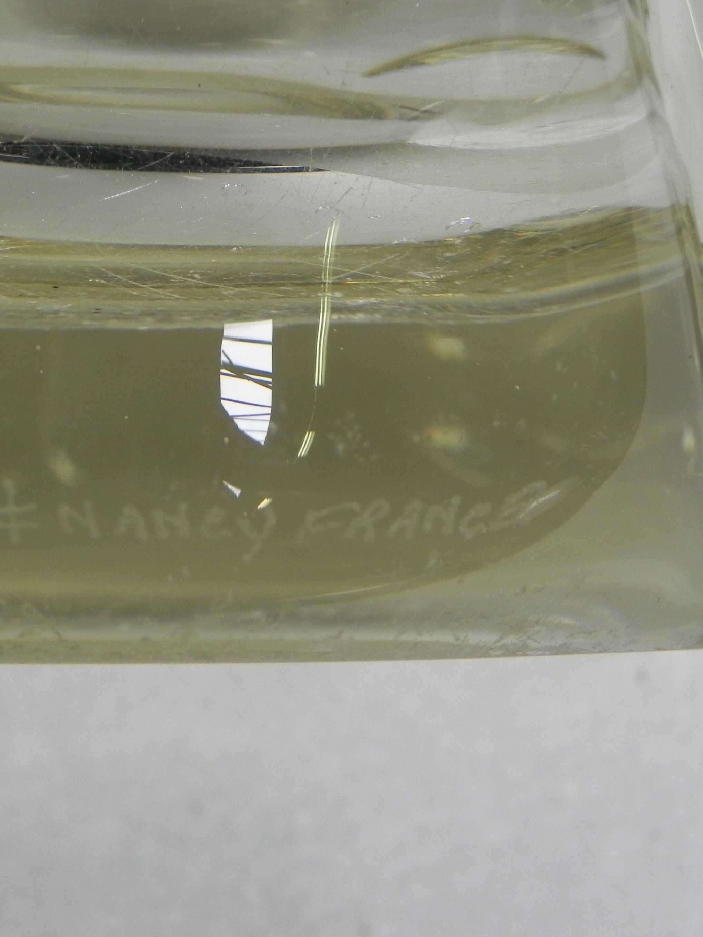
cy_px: 468
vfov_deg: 12.6
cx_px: 152
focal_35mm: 157
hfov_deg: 9.4
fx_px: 4252
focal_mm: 20.8
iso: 222
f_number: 4
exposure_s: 1/30
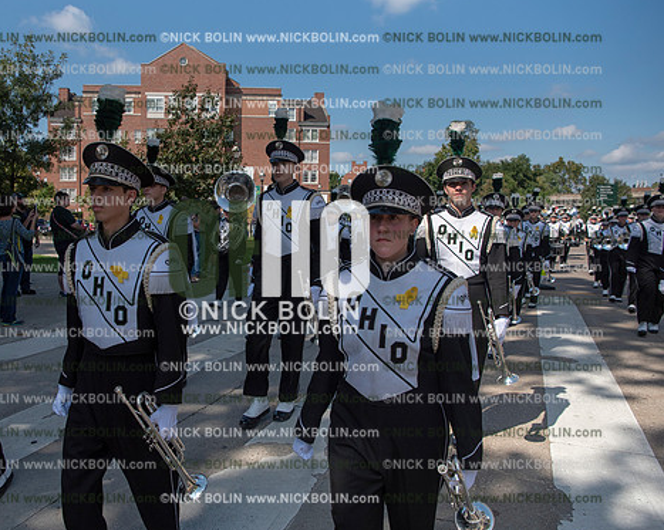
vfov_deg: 51.5
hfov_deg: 61.8
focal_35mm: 28
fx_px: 550
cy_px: 268
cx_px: 269
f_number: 5
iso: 400
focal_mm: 24
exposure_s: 1/4000
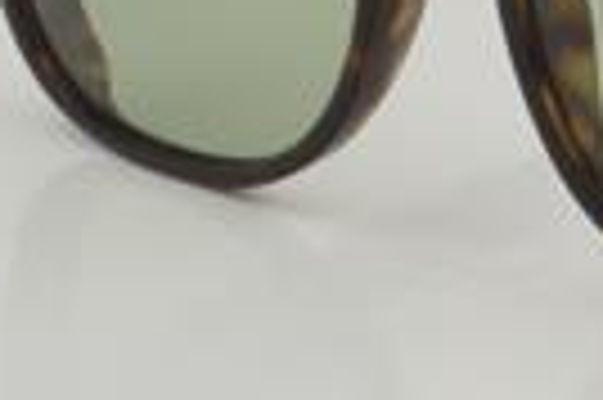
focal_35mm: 224
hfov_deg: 9.0
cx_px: 837
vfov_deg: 6.1
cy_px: -4
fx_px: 3747
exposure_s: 1/3
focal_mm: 50
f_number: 32
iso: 100
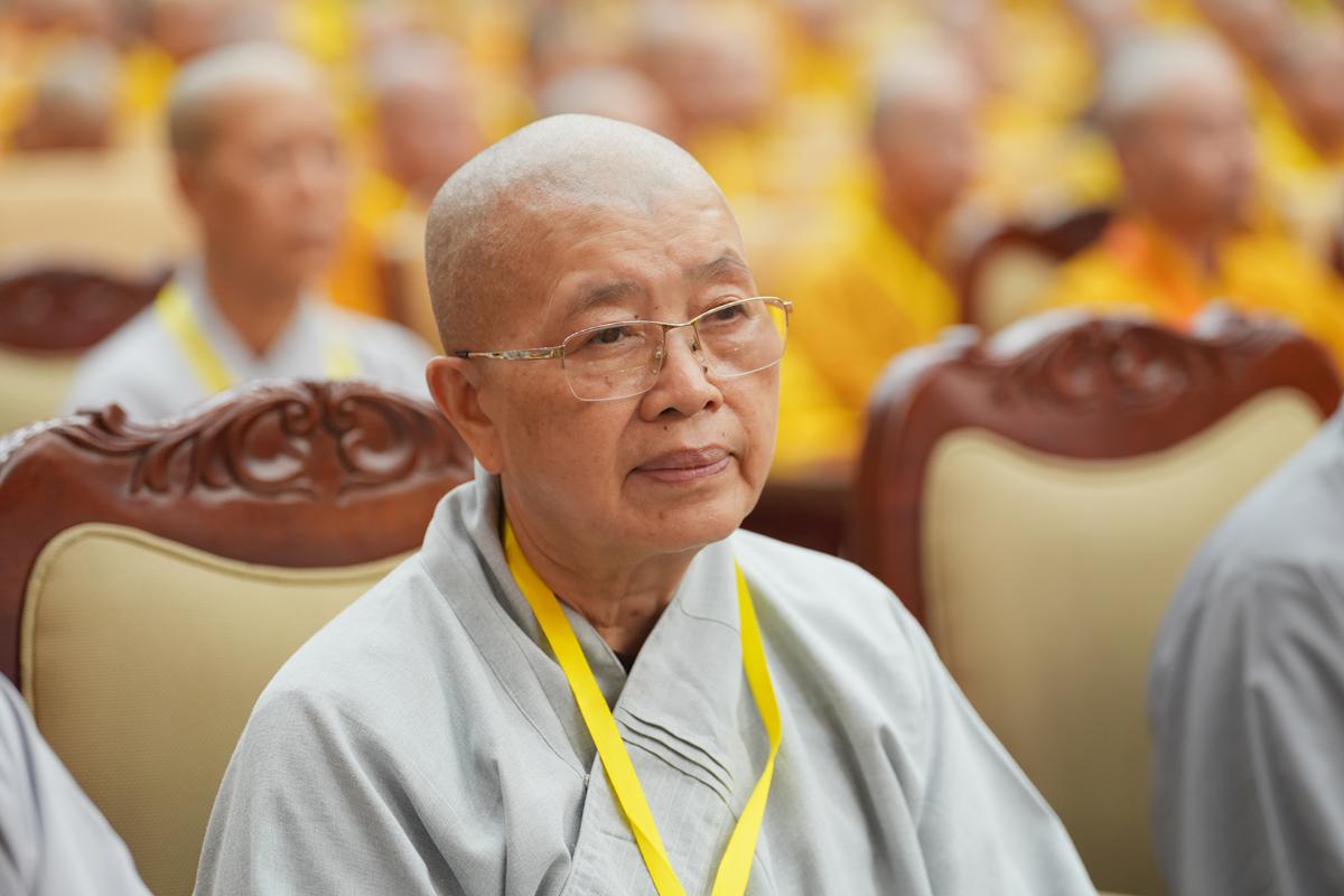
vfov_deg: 11.8
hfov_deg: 17.6
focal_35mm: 116
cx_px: 672
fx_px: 4330
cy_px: 448
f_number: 2.8
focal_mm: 116
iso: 2000
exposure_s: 1/125
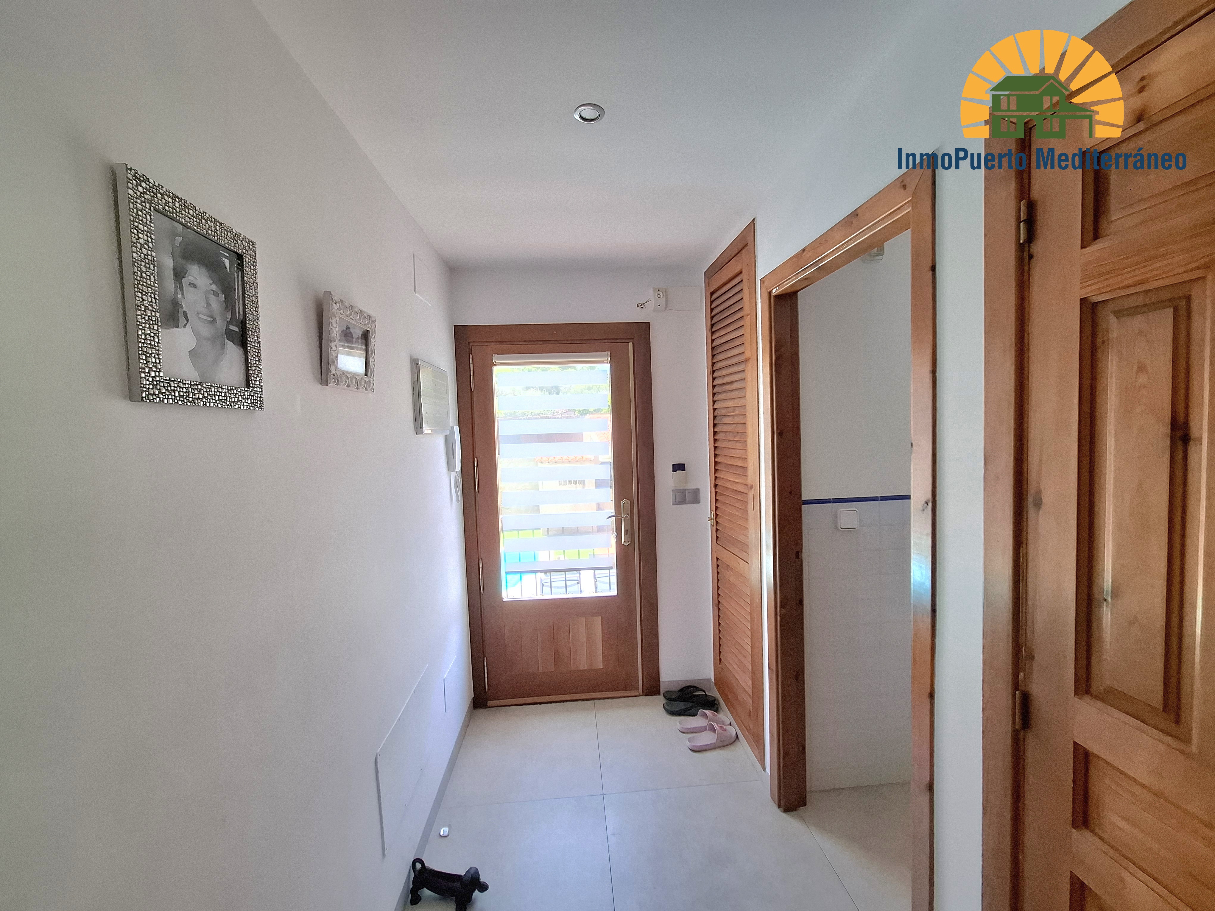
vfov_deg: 89.9
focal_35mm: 13
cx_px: 608
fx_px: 456
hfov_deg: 106.2
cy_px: 456
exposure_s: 1/100
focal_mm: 1.74
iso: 50
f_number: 2.2
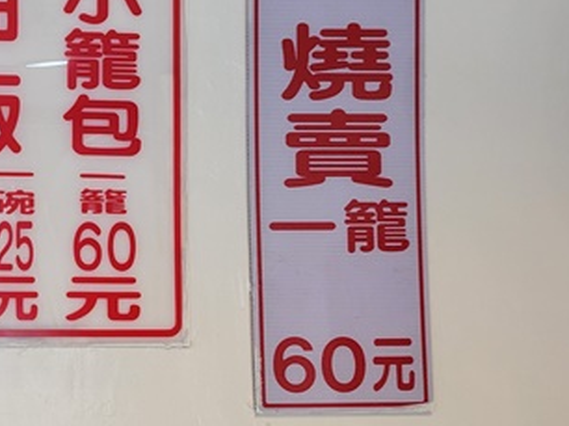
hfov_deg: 19.5
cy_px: 264
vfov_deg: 17.3
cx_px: -324
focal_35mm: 85
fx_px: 1396
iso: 160
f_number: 1.8
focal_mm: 5.4
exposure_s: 1/120
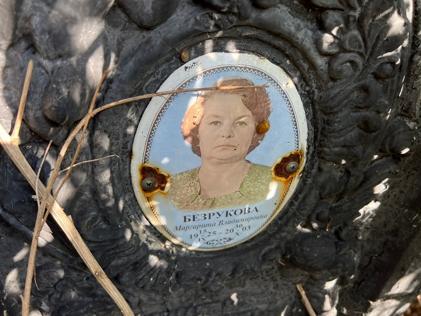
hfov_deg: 67.3
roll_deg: +2.0
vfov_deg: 53.1
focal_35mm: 26
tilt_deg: -36.4
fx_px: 316
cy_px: 158
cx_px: 210
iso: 40
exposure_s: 1/209
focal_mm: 5.7
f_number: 1.5
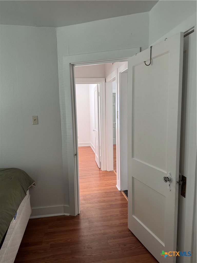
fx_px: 182
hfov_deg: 56.8
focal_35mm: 24
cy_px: 132
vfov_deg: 71.6
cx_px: 98
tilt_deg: -7.9
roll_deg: +0.8
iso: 160
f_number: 1.78
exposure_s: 1/60
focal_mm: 6.76
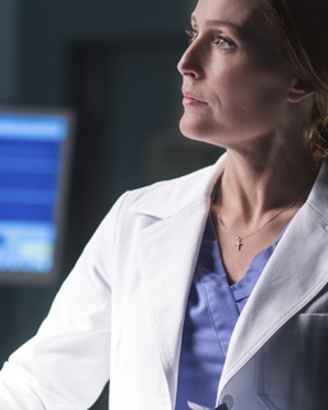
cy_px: 165
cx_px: 101
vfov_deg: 7.0
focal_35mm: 276
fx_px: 3348
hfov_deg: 5.6
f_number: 3.2
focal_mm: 135
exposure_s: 1/125
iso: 1600
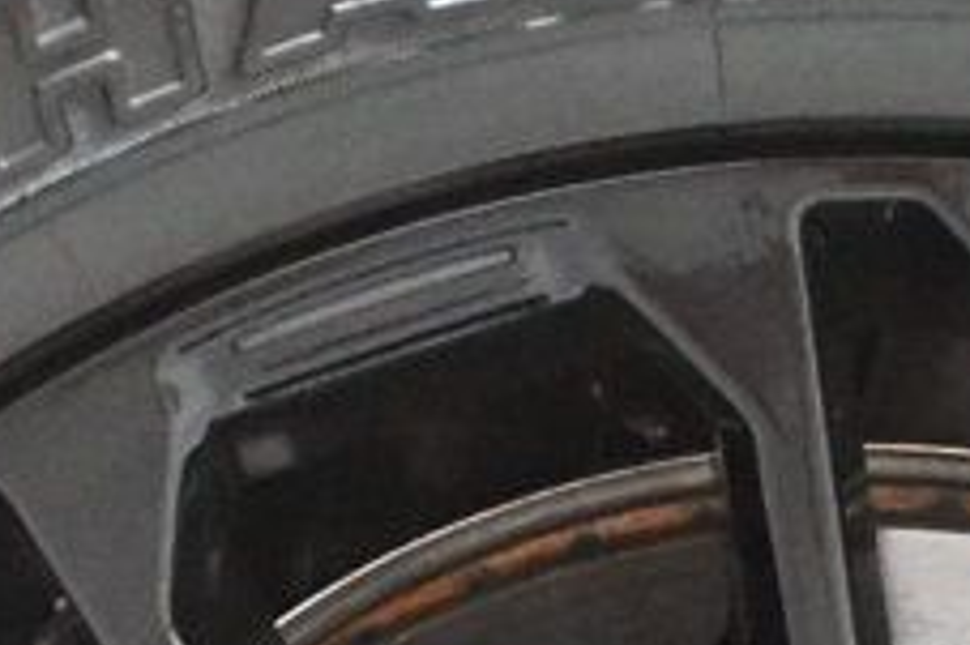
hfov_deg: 6.1
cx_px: 761
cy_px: 1418
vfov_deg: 4.0
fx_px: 9100
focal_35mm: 338
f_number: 4.8
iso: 11400
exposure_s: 1/60
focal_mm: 50
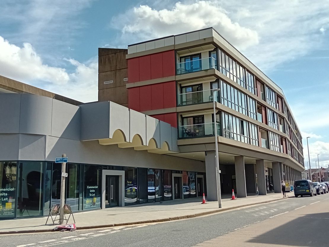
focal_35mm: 26
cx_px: 164
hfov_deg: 67.3
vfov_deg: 53.1
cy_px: 124
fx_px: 247
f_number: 1.8
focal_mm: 3.98
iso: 125
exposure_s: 1/500
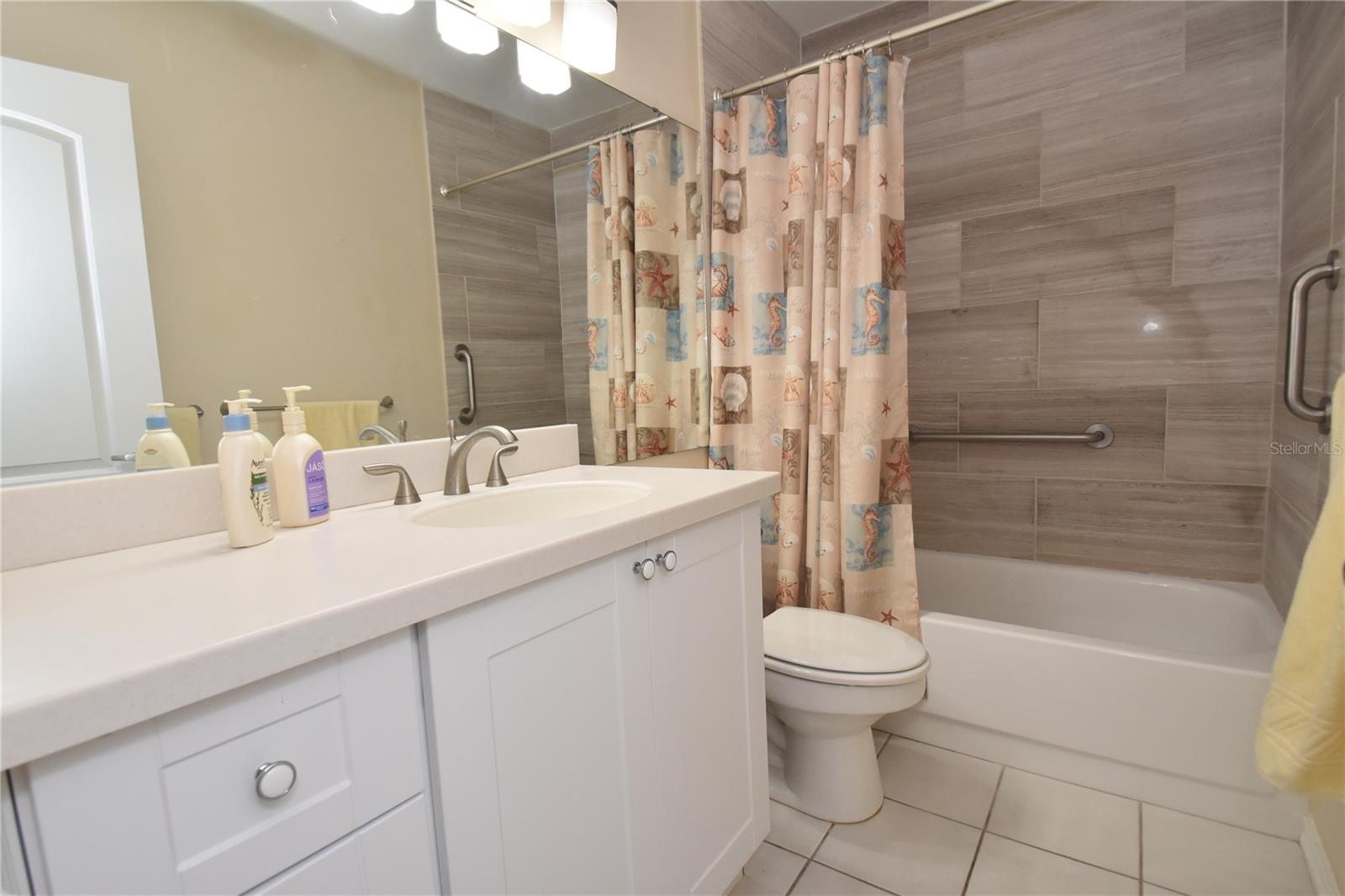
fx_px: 616
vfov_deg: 72.0
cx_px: 672
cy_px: 448
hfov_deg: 95.0
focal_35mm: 16
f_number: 5.6
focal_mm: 11
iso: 720
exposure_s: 1/125
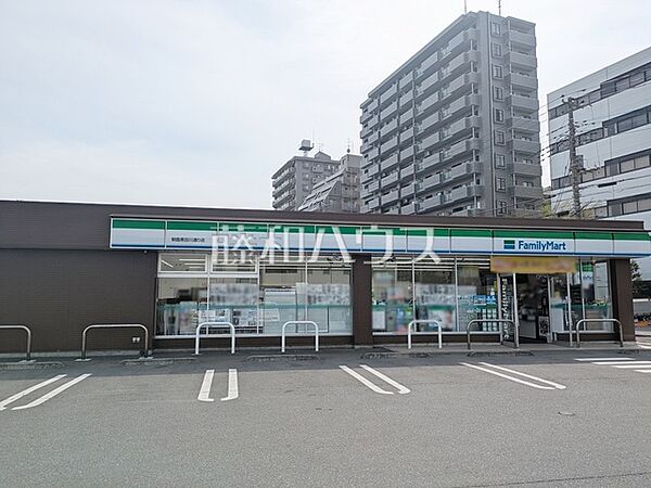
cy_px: 244
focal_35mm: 25
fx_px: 470
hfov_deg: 69.4
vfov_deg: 54.9
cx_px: 326
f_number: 1.89
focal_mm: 5.43
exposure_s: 1/4184
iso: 46
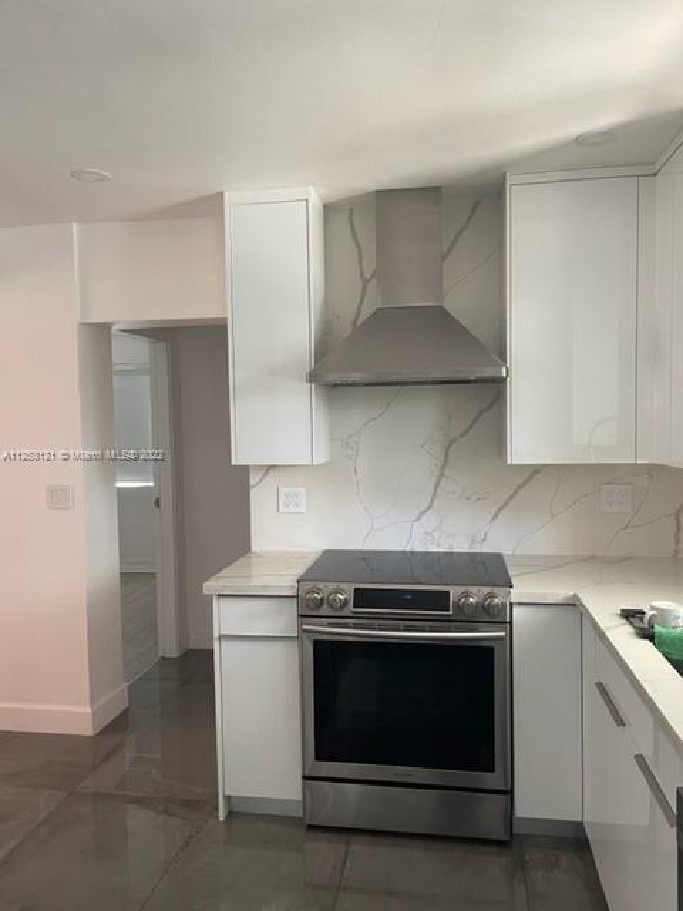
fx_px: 684
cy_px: 456
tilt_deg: -2.9
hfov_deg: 53.1
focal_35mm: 26
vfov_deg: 67.3
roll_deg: +0.7
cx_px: 342
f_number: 1.6
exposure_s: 1/60
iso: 200
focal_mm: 5.1
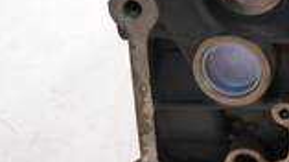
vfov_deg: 14.4
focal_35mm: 80
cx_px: 409
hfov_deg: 22.7
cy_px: -50
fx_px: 613
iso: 2000
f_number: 3.5
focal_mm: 12
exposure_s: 1/125
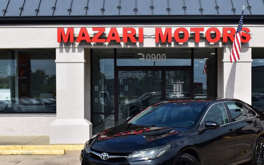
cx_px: 152
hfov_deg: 32.4
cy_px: 110
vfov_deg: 20.6
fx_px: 453
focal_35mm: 63
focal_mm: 30
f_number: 11
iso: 280
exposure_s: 1/500
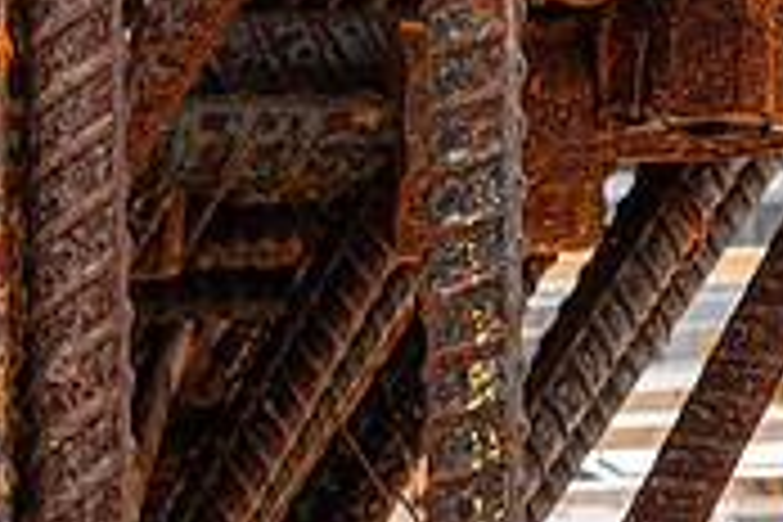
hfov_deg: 16.3
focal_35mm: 120
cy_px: -187
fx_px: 2610
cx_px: 986
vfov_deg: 11.1
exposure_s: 1/250
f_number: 4.5
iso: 125
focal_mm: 13.34
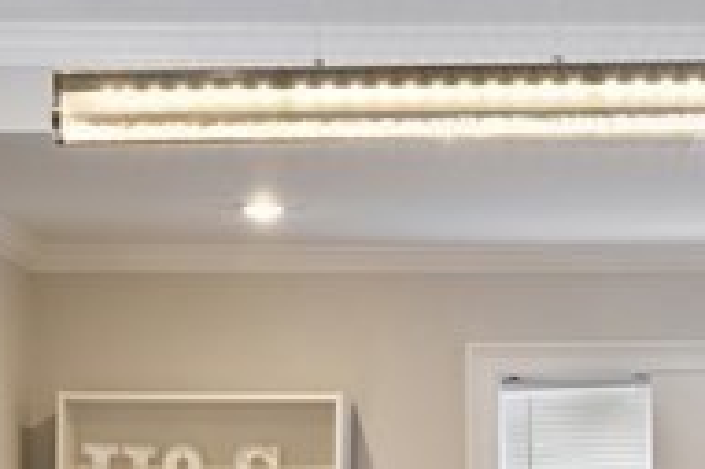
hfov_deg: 10.8
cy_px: 729
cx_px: 720
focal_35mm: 188
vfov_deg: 7.2
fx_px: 3678
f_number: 8
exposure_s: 1/1.67
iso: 320
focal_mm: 35
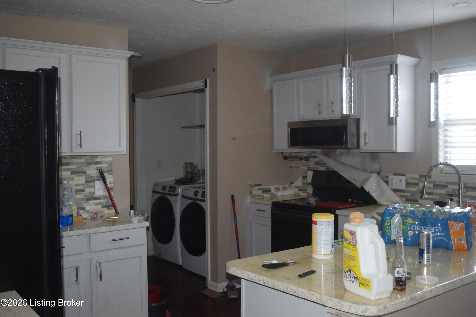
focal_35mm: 36
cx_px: 238
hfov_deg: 53.1
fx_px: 476
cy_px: 158
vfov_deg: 36.9
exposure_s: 1/60
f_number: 4
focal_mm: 24
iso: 1250
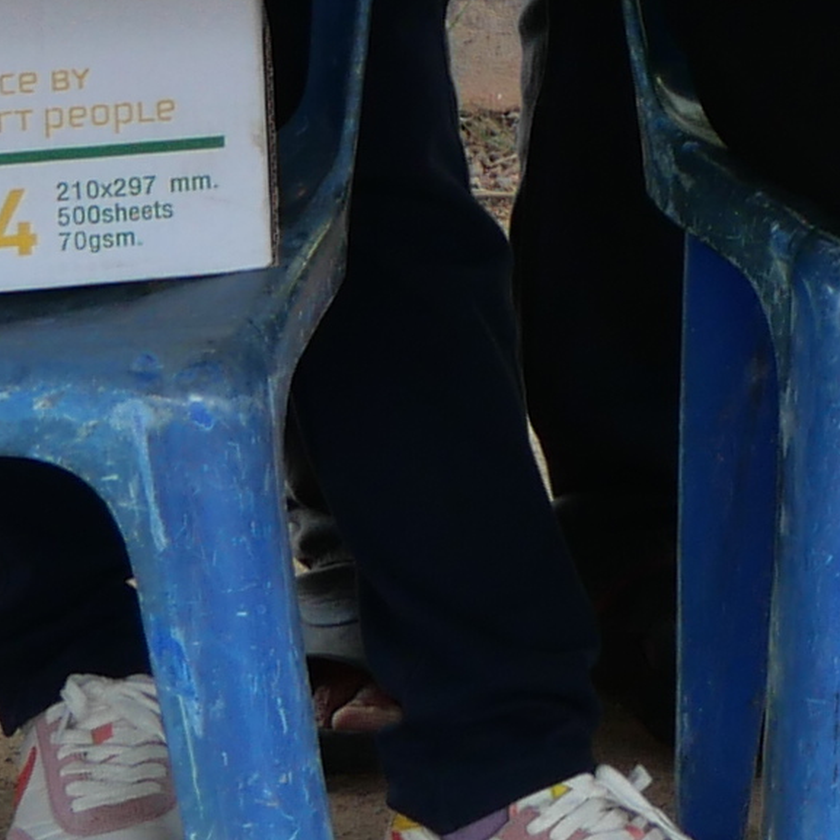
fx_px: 7413
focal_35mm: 270
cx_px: 2032
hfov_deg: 6.2
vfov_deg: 6.3
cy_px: -919
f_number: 4.5
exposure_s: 1/160
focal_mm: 17
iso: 200
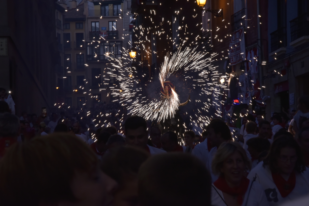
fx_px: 901
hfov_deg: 19.5
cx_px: 154
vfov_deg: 13.0
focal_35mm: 105
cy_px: 103
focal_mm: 105
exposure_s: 1/80
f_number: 18
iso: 1600
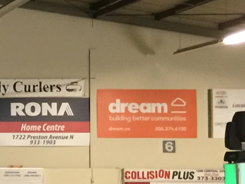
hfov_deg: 11.3
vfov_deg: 9.9
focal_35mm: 149
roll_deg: -0.7
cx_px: -317
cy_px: 141
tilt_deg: +2.0
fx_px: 1054
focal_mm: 4.15
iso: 125
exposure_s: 1/8
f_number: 2.2
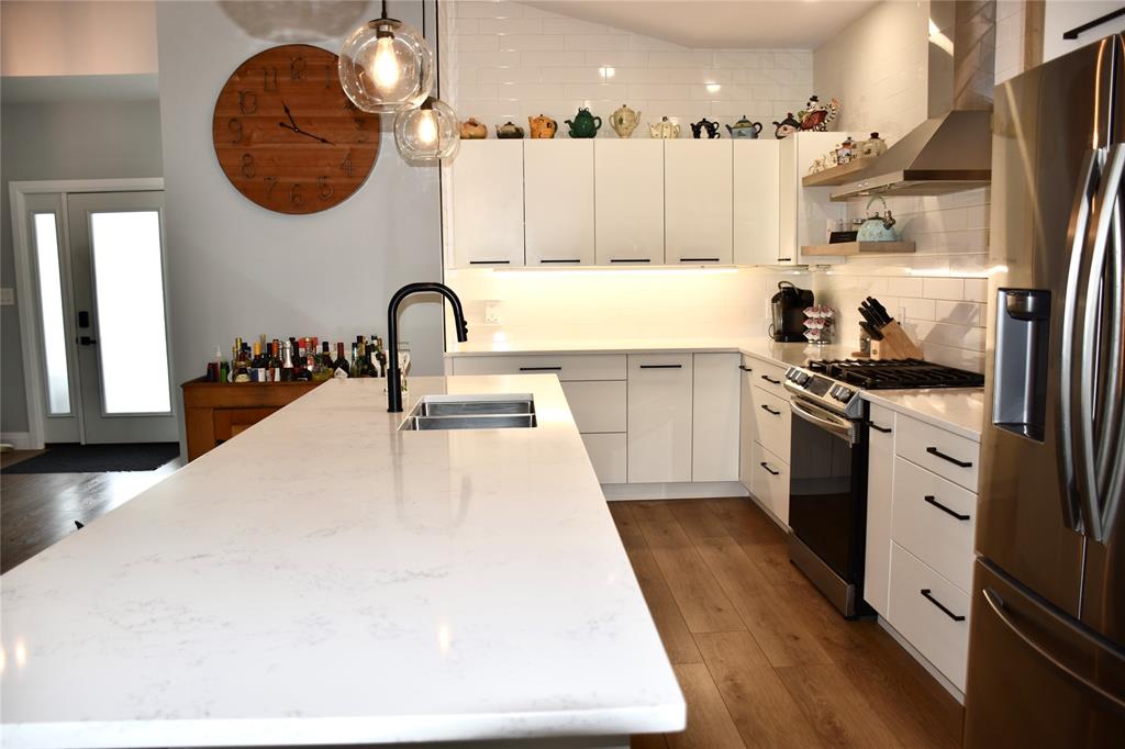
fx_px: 843
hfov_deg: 67.4
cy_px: 374
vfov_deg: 47.9
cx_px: 562
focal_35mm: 27
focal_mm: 18
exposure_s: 1/80
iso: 100
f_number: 3.5
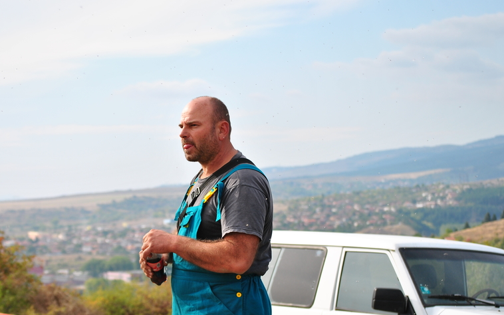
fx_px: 1703
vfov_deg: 10.6
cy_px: 207
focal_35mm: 124
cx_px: 223
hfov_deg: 16.8
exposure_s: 1/400
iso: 100
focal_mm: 60
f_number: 4.5
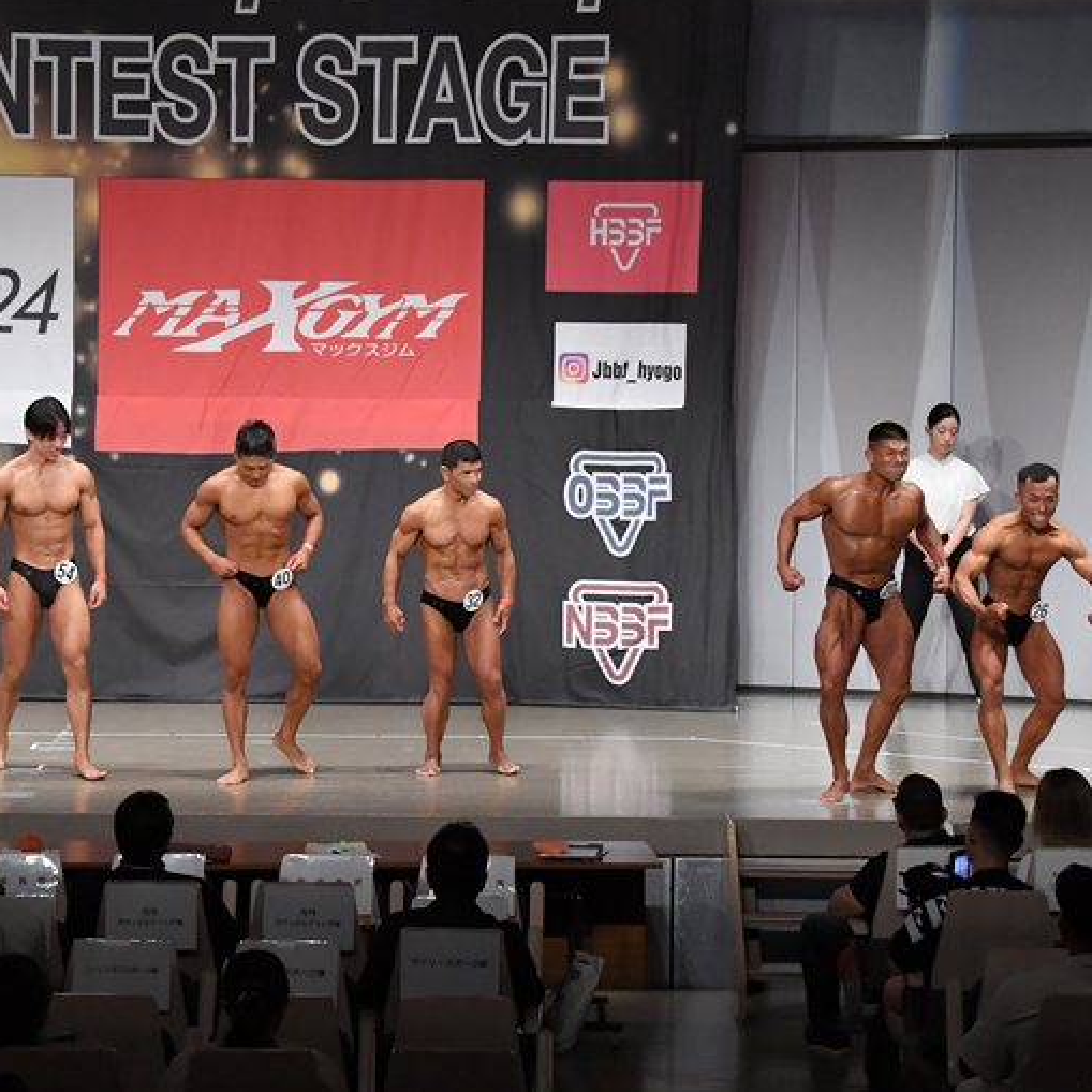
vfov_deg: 16.4
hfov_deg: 16.4
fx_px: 3783
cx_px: 415
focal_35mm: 106
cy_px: 543
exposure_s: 1/400
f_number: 5.6
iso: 6400
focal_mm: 55
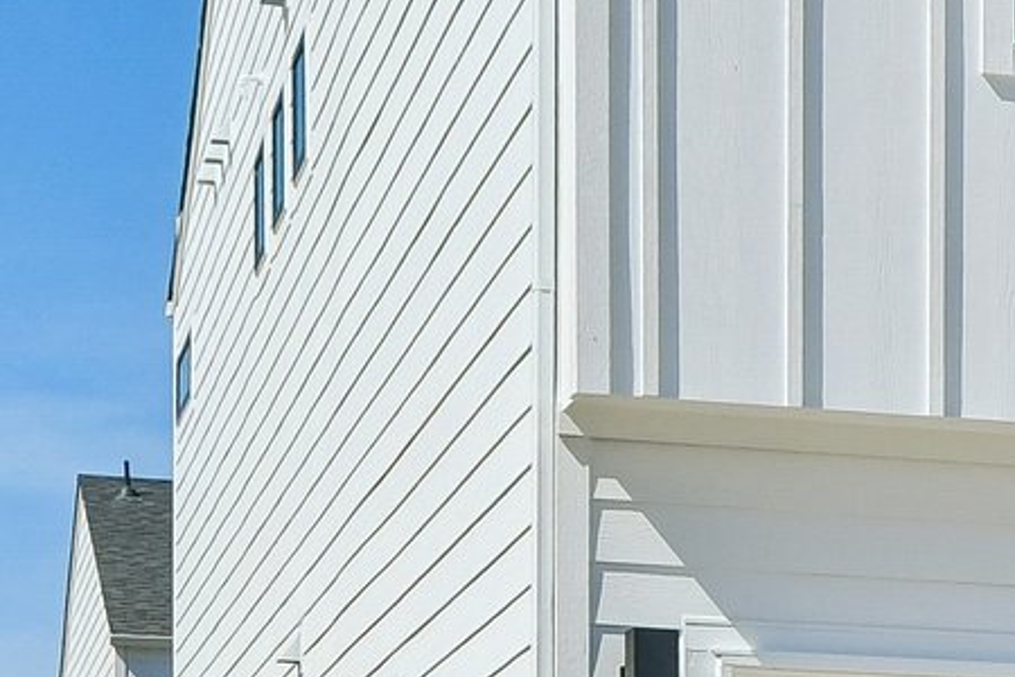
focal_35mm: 123
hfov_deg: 15.7
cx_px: 1371
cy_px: 8
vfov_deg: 11.0
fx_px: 3468
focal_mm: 18
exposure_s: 1/2000
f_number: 8
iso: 400
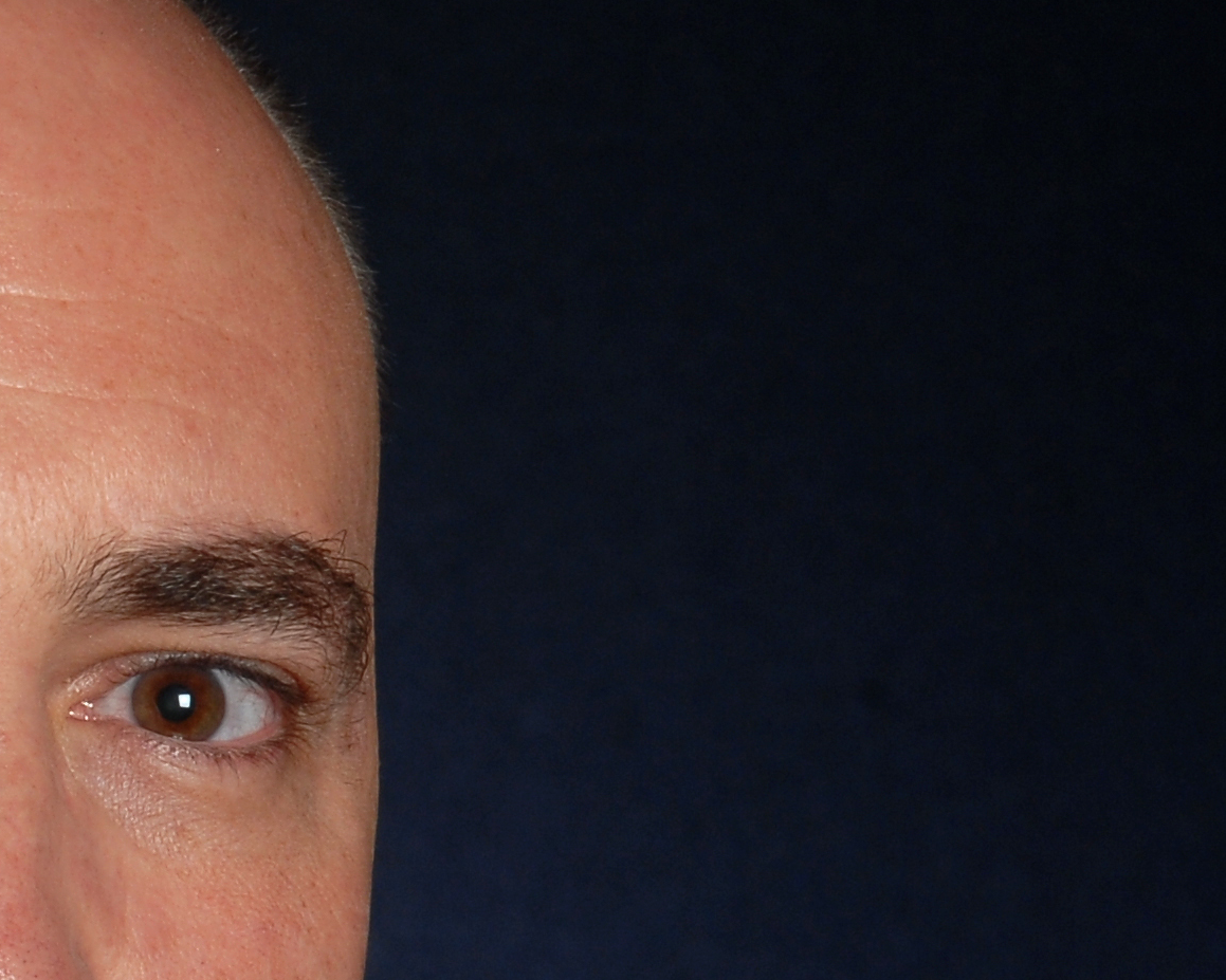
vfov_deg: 2.4
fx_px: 23060
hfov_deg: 3.0
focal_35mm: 636
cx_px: -304
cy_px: 1019
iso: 160
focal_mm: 135
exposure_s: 1/125
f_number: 11
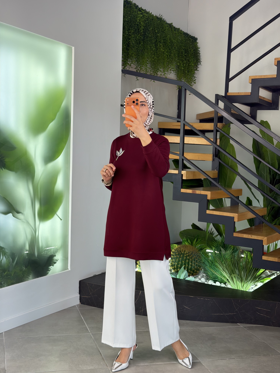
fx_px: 518
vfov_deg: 39.7
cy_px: 186
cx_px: 140
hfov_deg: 30.3
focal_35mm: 48
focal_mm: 6.76
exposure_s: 1/163
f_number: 1.78
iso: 80
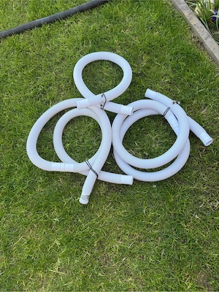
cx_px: 110
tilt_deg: -70.0
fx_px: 202
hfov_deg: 56.8
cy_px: 146
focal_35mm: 24
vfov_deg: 71.6
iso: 80
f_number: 1.78
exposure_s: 1/607
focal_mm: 6.76
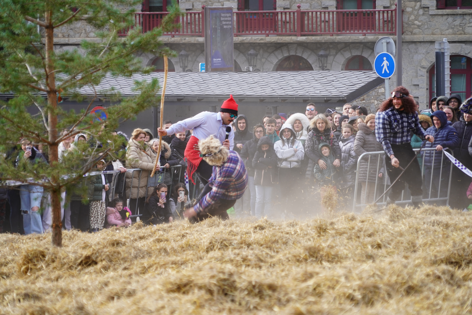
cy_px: 158
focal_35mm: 163
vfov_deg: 8.4
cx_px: 236
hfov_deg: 12.6
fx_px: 2137
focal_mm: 163
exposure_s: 1/200
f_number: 6.3
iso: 400
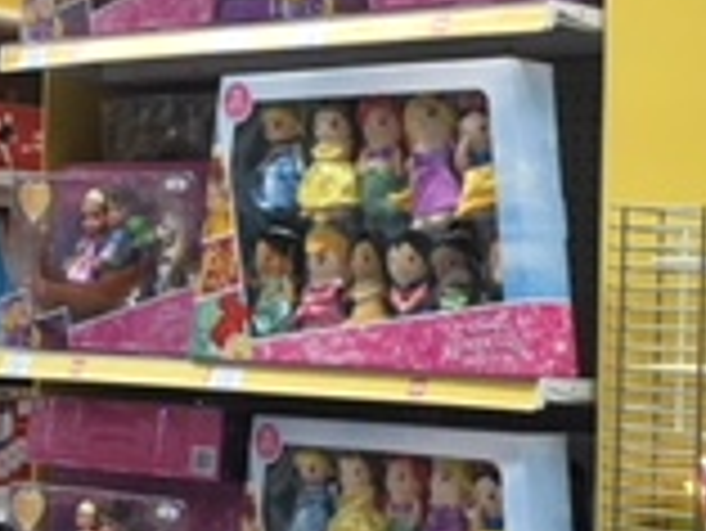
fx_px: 2408
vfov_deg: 12.6
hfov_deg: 16.6
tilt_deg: +0.2
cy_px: 288
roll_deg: -2.2
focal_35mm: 118
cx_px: 216
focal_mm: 4.15
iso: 40
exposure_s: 1/30
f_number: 2.2
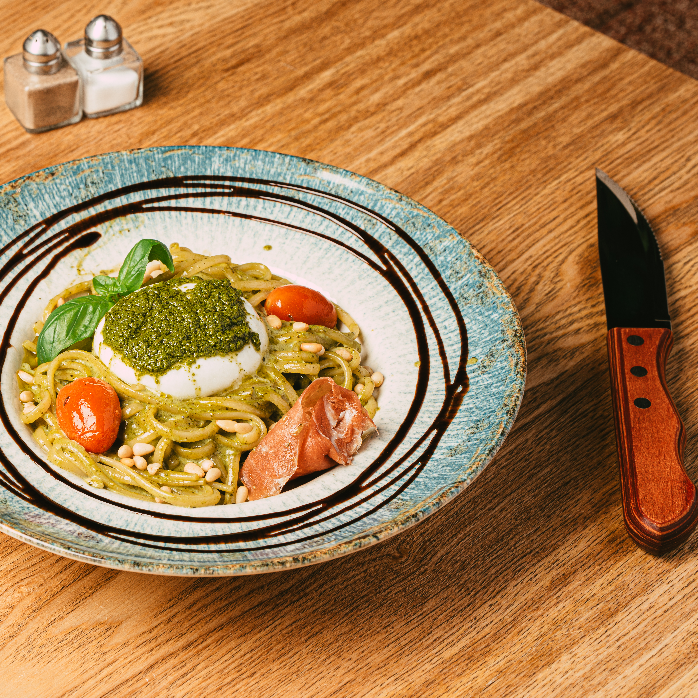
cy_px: 349
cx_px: 199
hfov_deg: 15.9
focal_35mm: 109
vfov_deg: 16.0
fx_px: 2487
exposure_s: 1/100
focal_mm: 85
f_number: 10
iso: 100
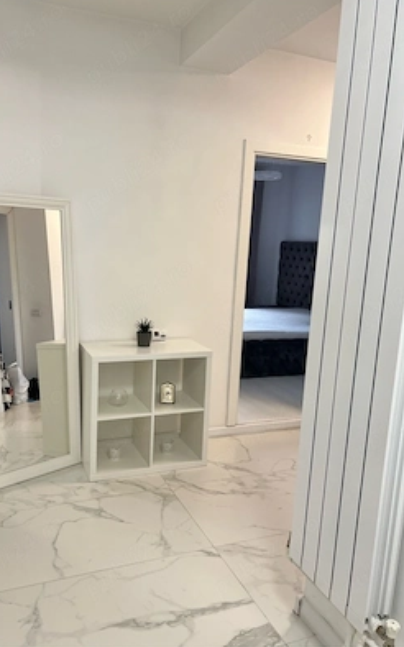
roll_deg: -2.3
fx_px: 494
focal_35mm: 28
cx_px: 171
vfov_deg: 66.5
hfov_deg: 44.4
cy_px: 320
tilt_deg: -9.3
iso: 125
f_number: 1.5
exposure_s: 1/100
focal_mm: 5.7
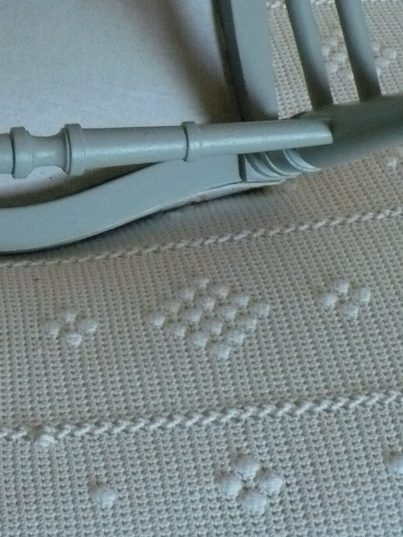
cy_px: 116
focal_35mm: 86
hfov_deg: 16.7
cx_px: -21
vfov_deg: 22.5
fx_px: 1335
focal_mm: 6.1
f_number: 2.8
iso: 320
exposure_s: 1/30
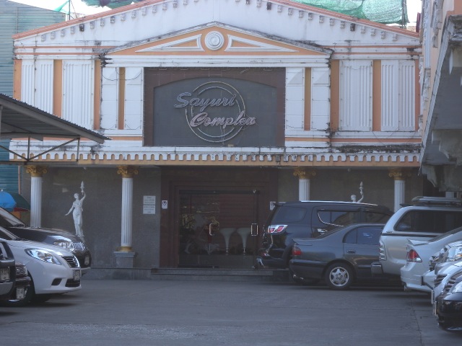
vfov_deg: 13.2
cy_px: 173
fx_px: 1495
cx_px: 231
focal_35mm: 112
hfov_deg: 17.6
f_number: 5.9
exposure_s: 1/60
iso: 67
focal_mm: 24
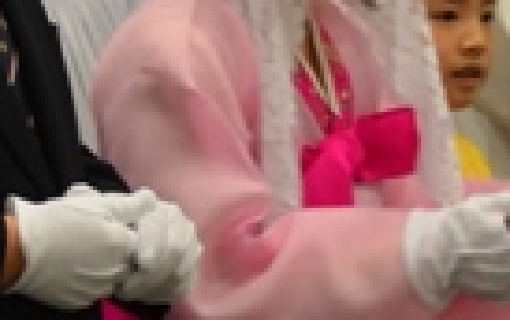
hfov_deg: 5.4
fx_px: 5446
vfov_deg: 3.4
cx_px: 462
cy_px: 37
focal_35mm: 391
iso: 800
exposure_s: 1/30
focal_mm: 55
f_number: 4.8
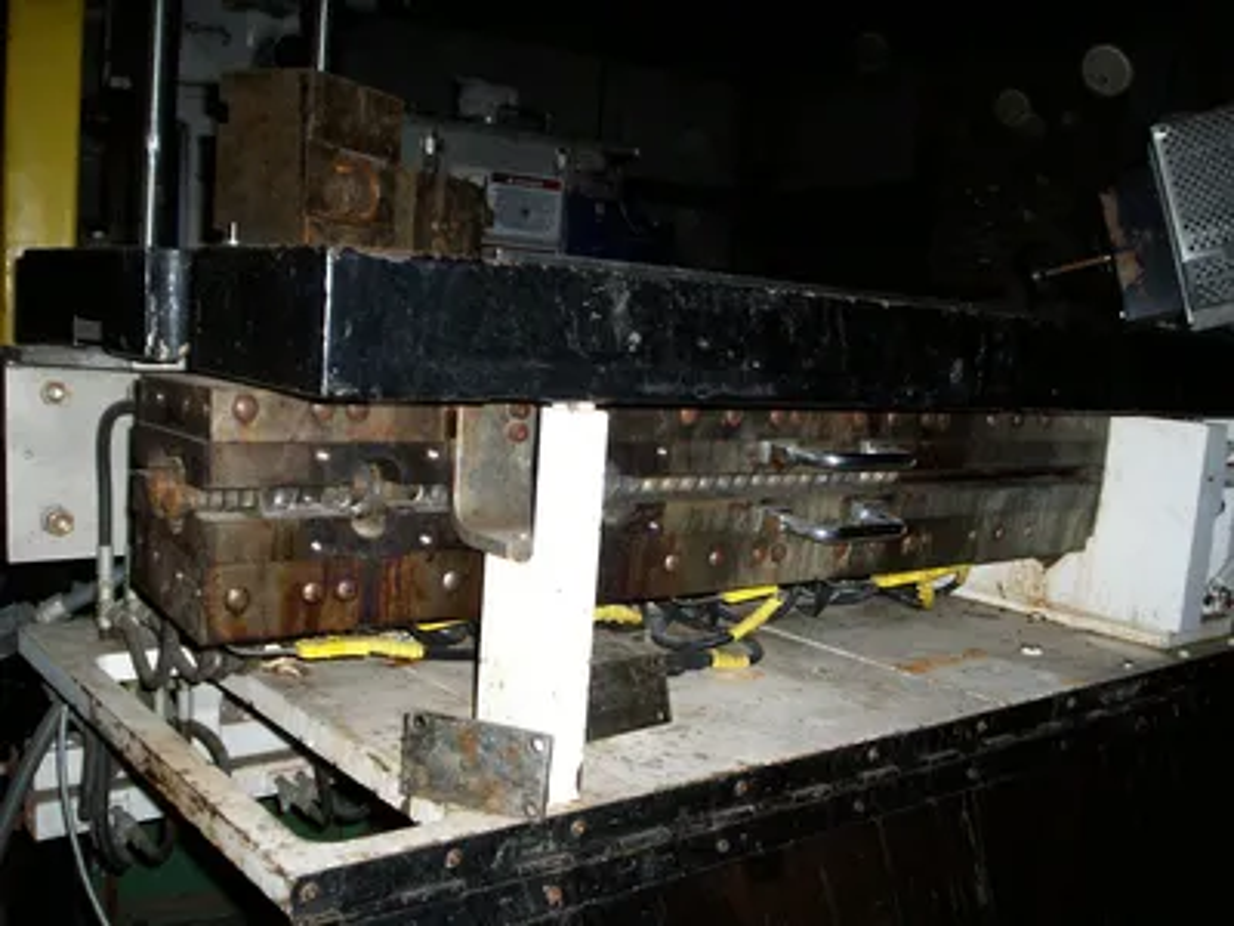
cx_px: 617
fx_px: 1283
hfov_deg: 51.4
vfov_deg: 39.7
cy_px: 463
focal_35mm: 36
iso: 140
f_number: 4.5
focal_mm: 5.9
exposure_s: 1/64
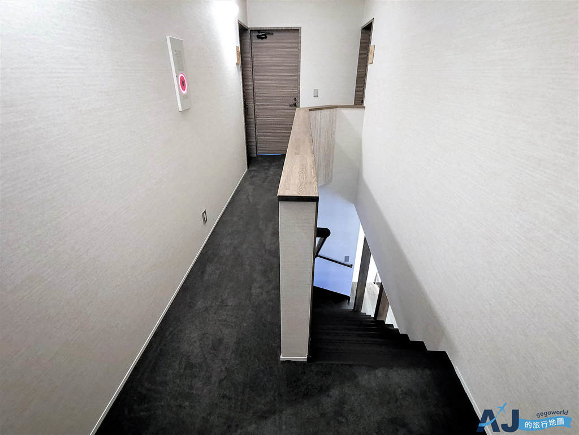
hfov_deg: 91.0
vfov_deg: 74.7
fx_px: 284
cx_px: 290
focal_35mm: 17
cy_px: 218
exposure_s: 1/20
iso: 2500
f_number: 2.2
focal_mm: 2.26
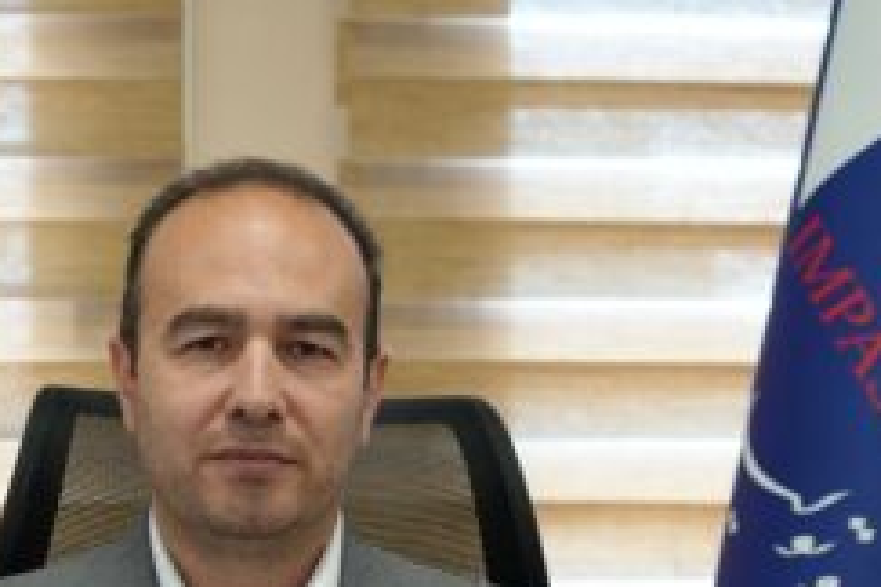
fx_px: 3401
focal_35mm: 139
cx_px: 272
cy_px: 511
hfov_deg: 14.7
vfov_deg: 9.8
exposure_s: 1/160
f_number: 4
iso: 1000
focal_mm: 75
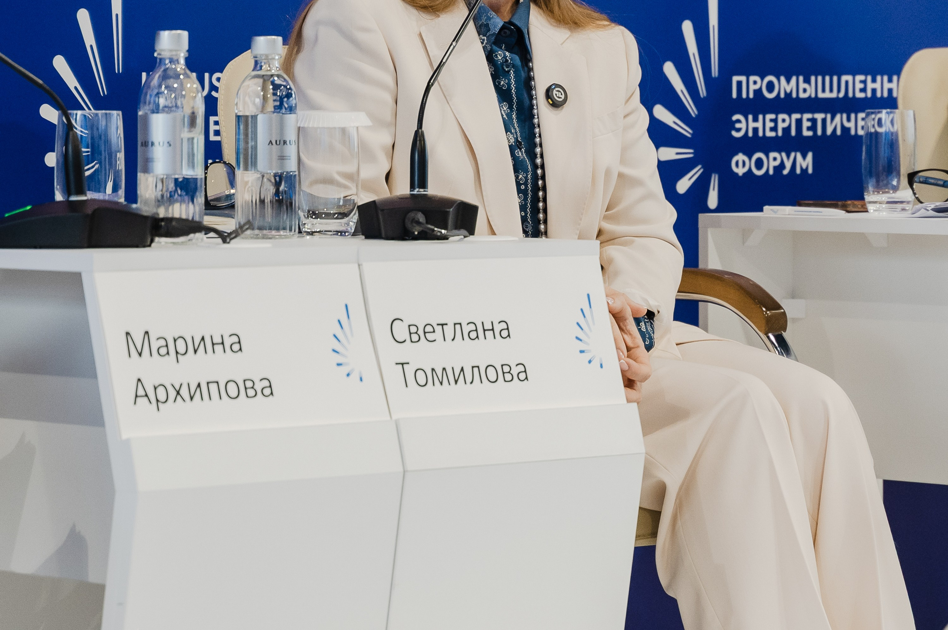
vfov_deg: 8.5
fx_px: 4219
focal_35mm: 160
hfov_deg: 12.8
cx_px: 779
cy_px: 143
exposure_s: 1/250
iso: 1600
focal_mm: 75
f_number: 3.5
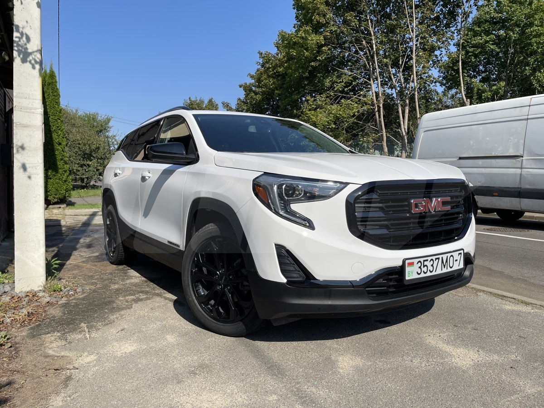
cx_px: 272
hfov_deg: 67.3
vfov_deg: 53.1
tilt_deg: -0.5
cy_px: 204
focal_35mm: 26
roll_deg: +0.6
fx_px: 409
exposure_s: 1/4132
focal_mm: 4.2
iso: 32
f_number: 1.6
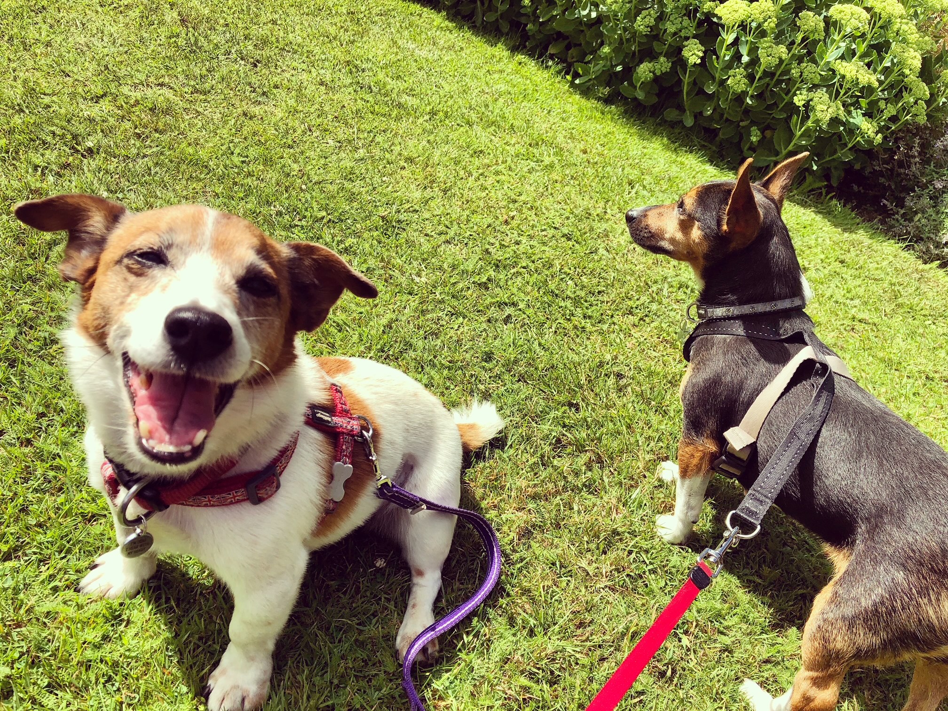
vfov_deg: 49.7
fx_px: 767
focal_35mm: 28
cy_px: 356
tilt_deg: -31.5
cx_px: 474
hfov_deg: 63.4
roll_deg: -21.0
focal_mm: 3.99
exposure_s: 1/1333
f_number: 1.8
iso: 20
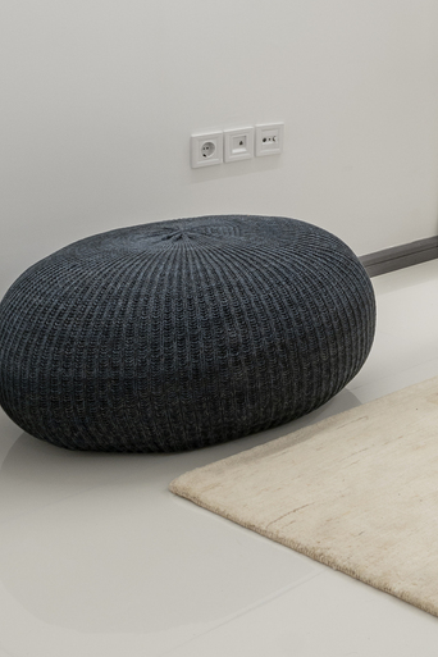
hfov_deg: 17.2
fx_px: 1131
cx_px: 826
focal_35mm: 62
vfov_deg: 27.9
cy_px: -150
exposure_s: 1/4
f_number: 8
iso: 100
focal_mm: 16
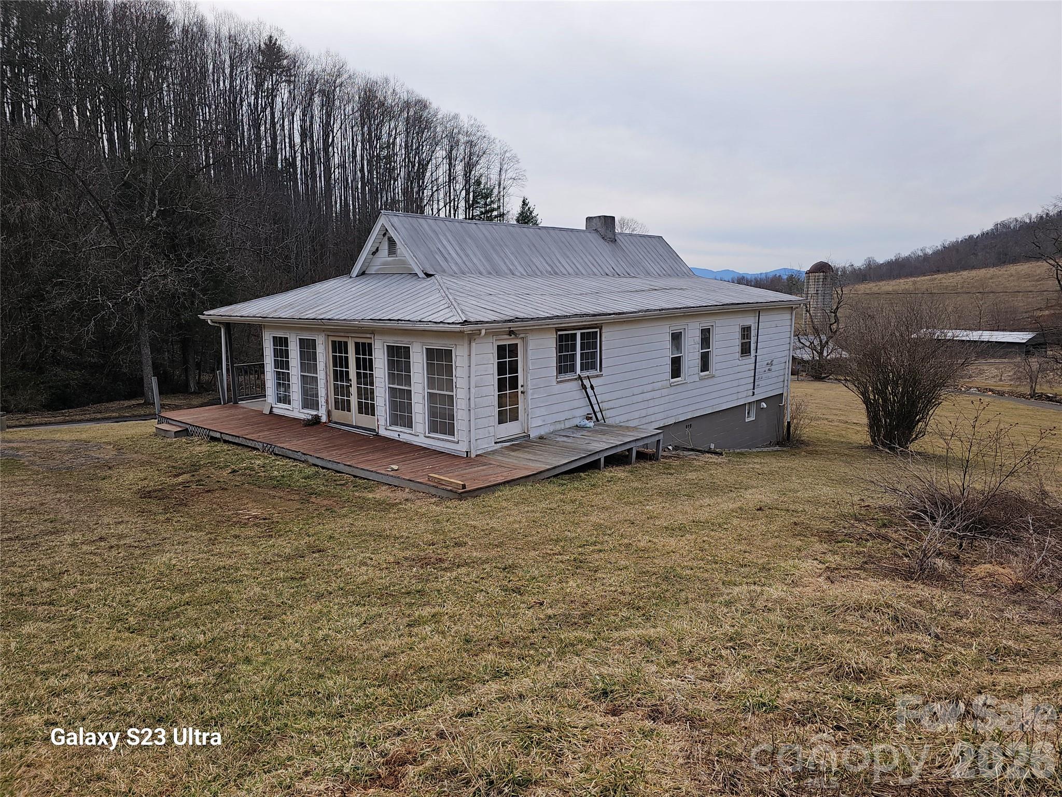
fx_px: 706
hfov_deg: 73.9
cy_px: 398
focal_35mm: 23
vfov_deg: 58.9
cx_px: 531
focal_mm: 6.3
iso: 10
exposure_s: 1/120
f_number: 1.7
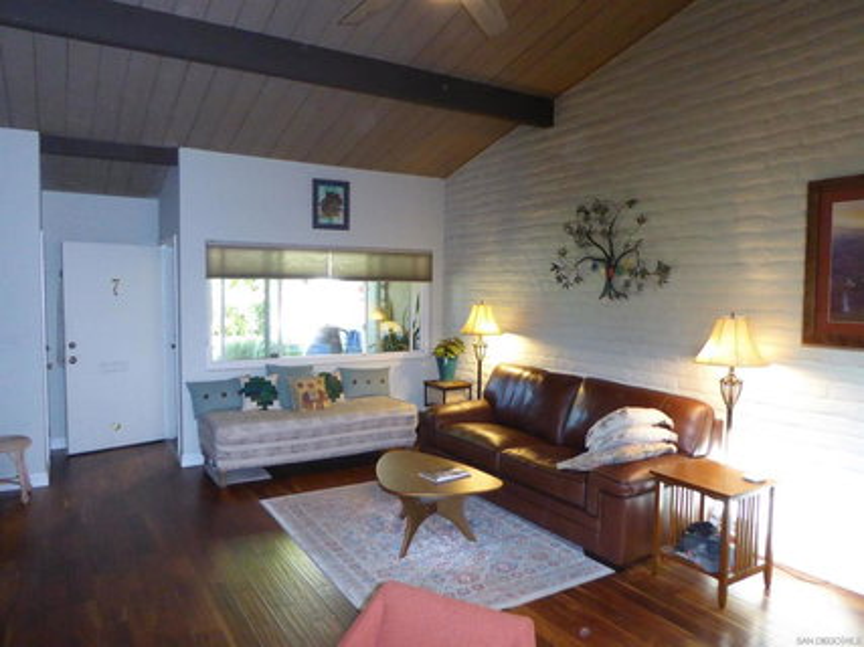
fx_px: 624
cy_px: 324
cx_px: 432
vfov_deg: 54.9
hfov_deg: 69.4
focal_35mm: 25
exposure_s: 1/60
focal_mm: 4.3
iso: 800
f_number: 3.3
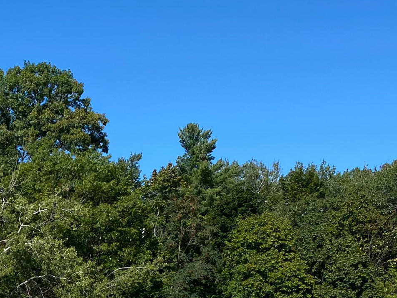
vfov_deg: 16.9
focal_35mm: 82
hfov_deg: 22.1
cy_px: 396
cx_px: -72
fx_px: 940
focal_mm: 4.25
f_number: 1.8
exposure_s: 1/3200
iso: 32
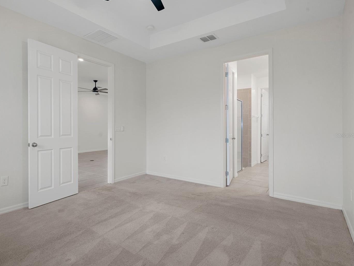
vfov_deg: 68.7
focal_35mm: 19
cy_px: 135
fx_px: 194
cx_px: 153
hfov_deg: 84.2
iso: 320
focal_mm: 17
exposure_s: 1/8
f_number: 8
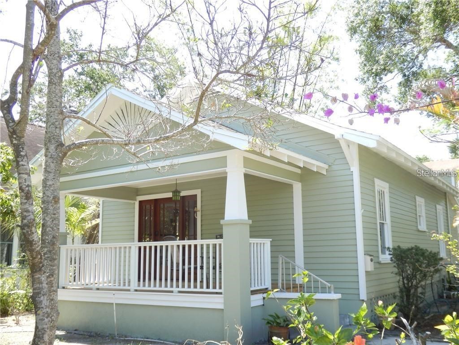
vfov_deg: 42.9
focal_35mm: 33
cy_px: 172
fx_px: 438
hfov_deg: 55.4
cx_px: 230
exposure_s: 1/160
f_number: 3.4
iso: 80
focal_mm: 6
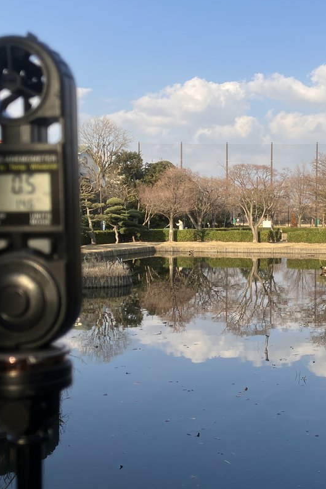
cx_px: 295
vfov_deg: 44.5
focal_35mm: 44
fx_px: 598
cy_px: 254
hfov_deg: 29.2
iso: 32
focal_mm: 3.99
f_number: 1.8
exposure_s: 1/1033
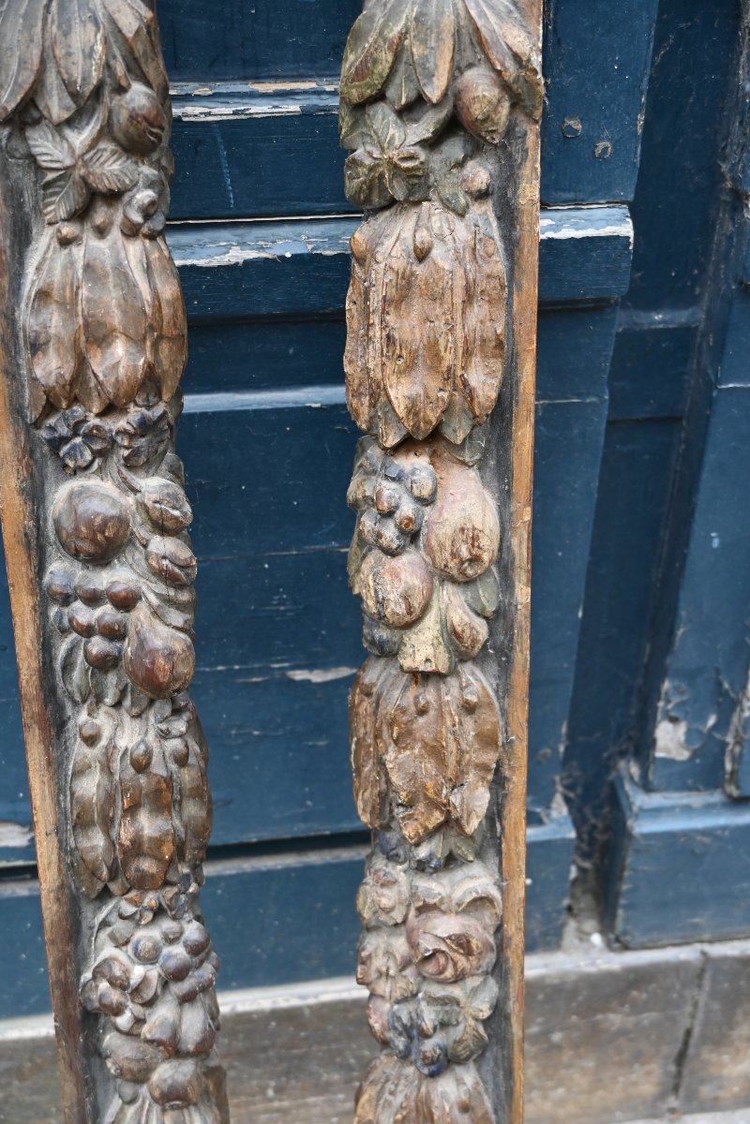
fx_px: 1687
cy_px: 562
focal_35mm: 54
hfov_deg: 25.1
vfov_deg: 36.9
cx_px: 375
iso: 400
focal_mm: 36
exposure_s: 1/250
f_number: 4.2
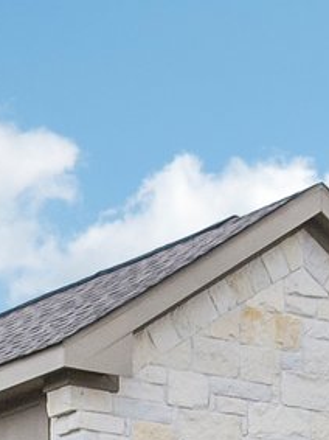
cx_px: 64
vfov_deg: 8.8
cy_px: 937
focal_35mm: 209
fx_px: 2651
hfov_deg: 7.1
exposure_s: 1/500
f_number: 8
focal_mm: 20
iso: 400
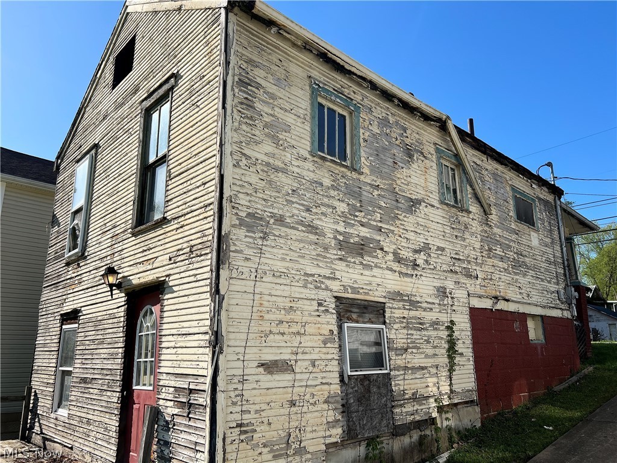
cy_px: 232
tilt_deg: +13.2
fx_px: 463
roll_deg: -0.3
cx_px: 308
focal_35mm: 26
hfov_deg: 67.3
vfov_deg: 53.1
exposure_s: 1/4115
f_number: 1.5
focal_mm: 5.7
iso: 50
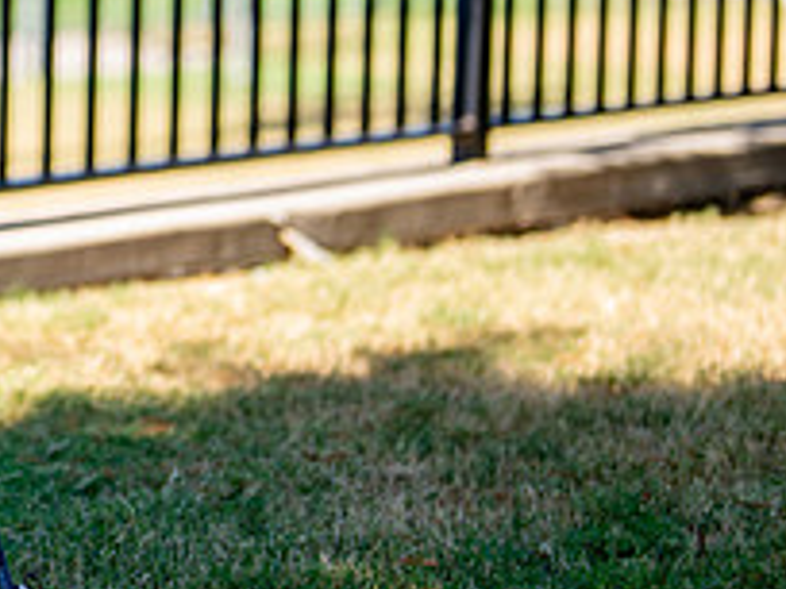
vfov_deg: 9.1
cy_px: -34
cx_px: -147
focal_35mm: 162
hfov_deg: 11.9
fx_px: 3678
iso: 100
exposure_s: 1/2000
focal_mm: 50
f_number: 1.2
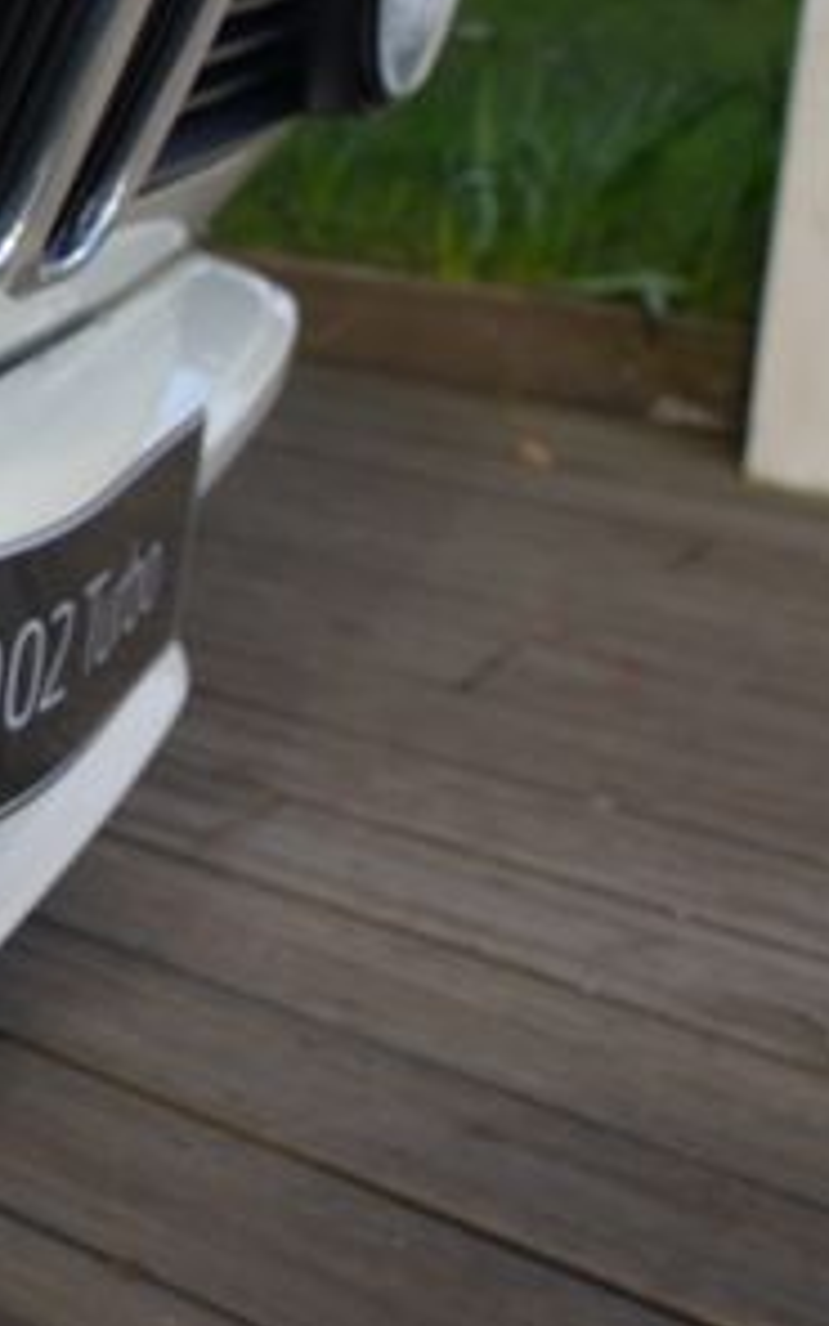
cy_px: 139
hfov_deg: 13.7
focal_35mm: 66
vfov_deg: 29.8
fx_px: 2386
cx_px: -1187
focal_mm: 16
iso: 100
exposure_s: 1/320
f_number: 4.5
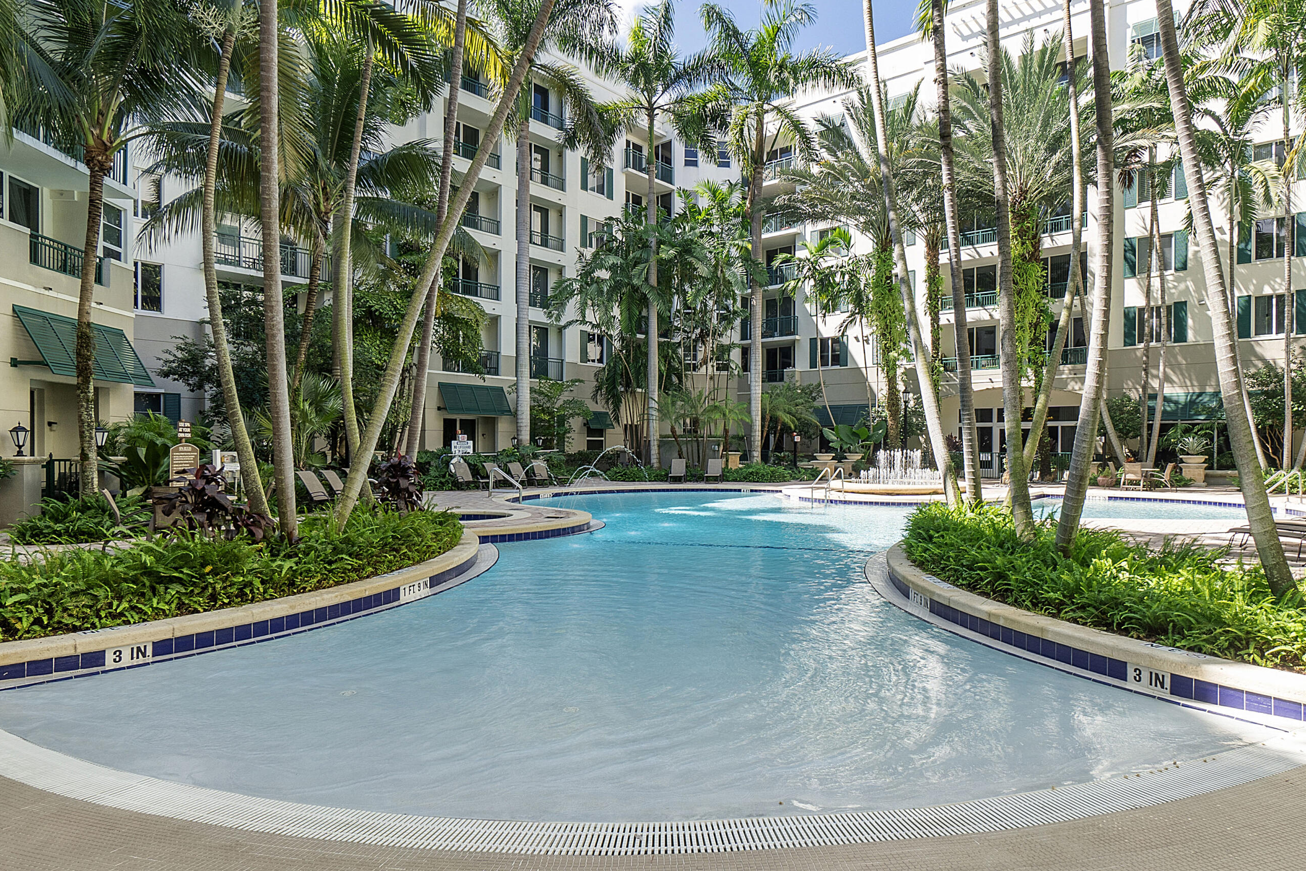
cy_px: 457
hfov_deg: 81.0
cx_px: 708
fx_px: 762
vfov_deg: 59.5
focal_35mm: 21
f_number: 8
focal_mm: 12
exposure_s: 1/200
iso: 250
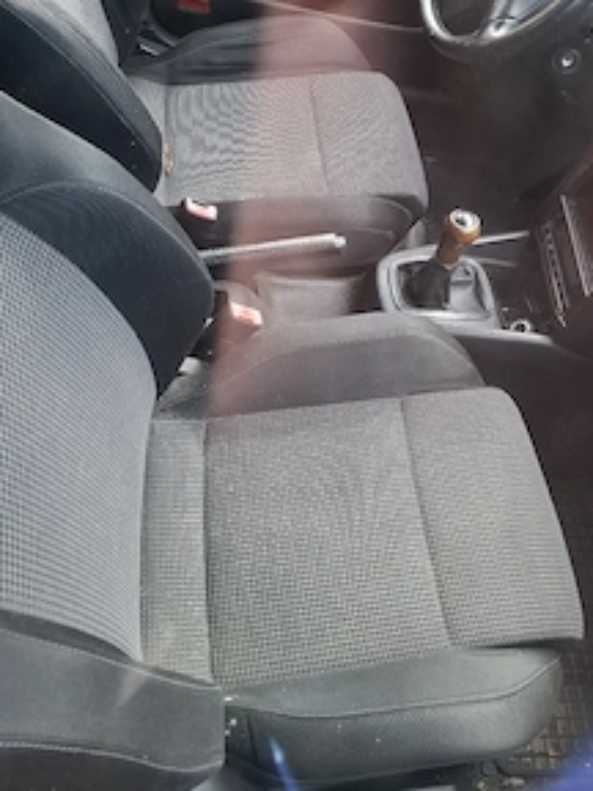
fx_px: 731
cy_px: 286
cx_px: 362
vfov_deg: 56.0
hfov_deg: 43.9
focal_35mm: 32
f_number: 1.8
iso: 80
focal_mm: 5.54
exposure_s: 1/100
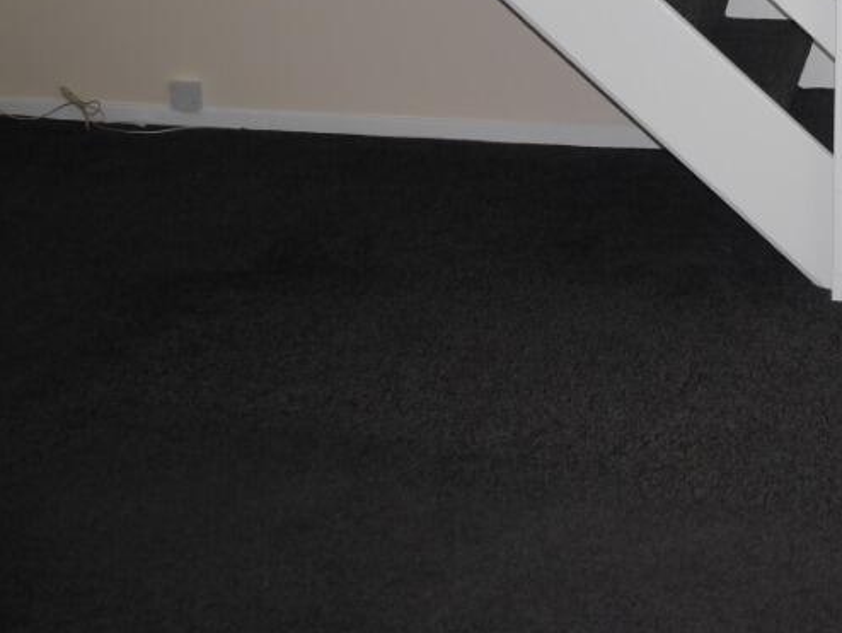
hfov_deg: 31.6
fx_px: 1411
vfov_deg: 24.5
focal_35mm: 58
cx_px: 761
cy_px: 63
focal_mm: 14
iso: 200
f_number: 3.5
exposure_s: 1/125
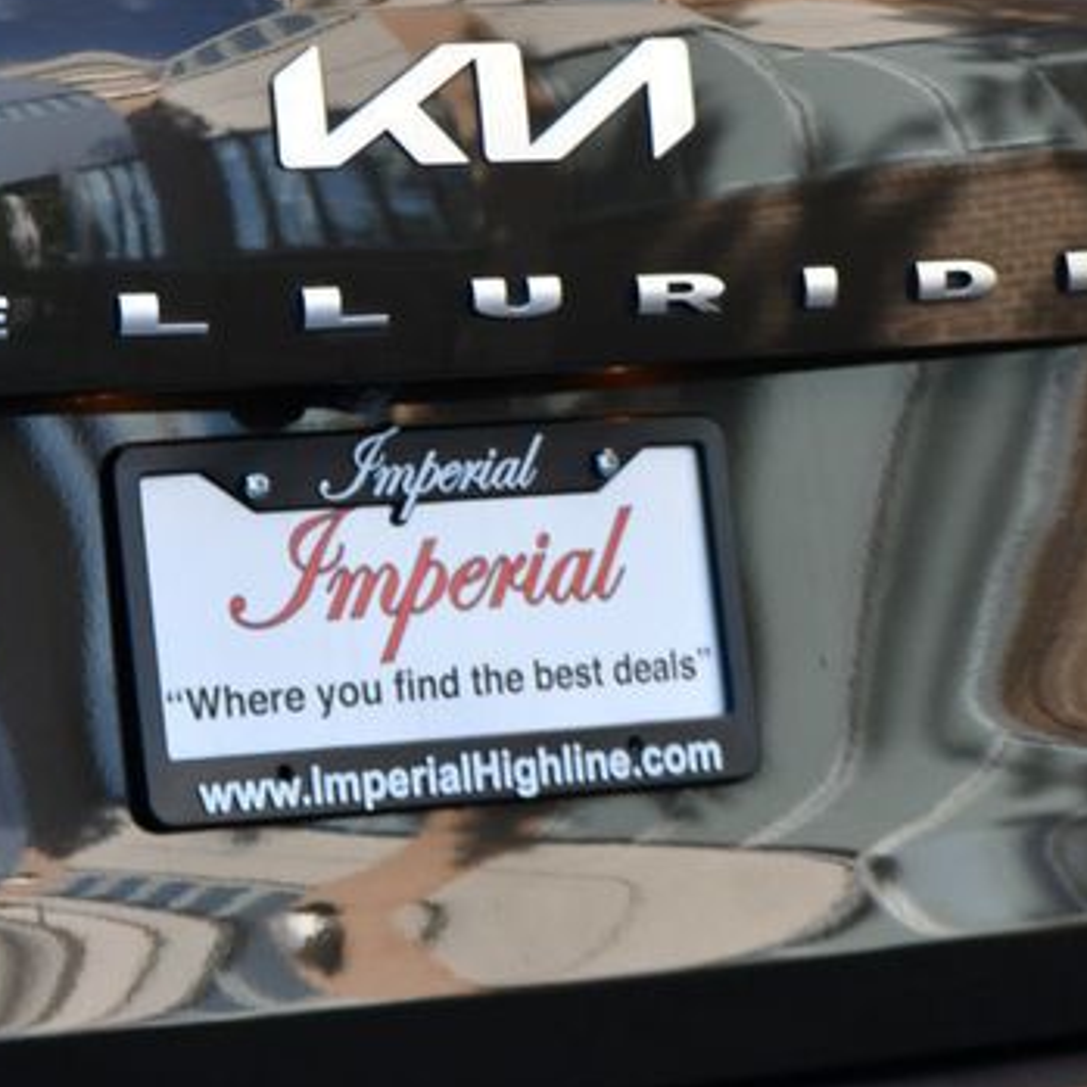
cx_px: 355
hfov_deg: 8.1
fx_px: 7638
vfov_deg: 8.1
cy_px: 464
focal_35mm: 215
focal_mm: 92
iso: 320
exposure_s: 1/250
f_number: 5.6
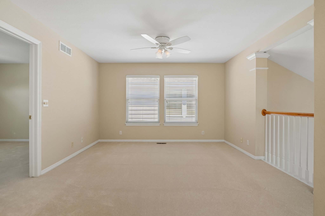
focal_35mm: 16
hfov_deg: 95.0
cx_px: 162
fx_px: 149
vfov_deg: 72.0
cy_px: 108
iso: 125
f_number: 8
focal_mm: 11
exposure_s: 1/30
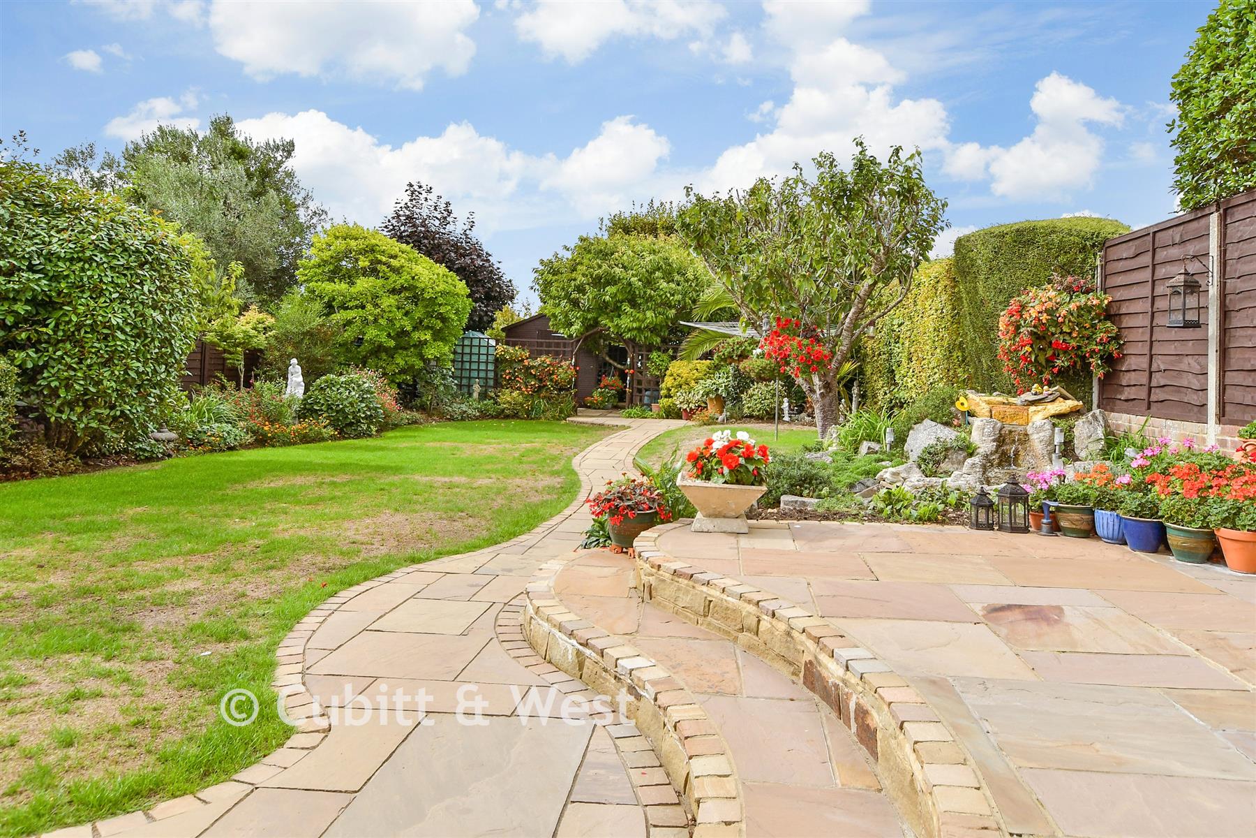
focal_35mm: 24
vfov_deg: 53.1
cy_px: 419
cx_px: 628
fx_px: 837
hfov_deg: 73.7
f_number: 8
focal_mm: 16
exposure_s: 1/250
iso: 200
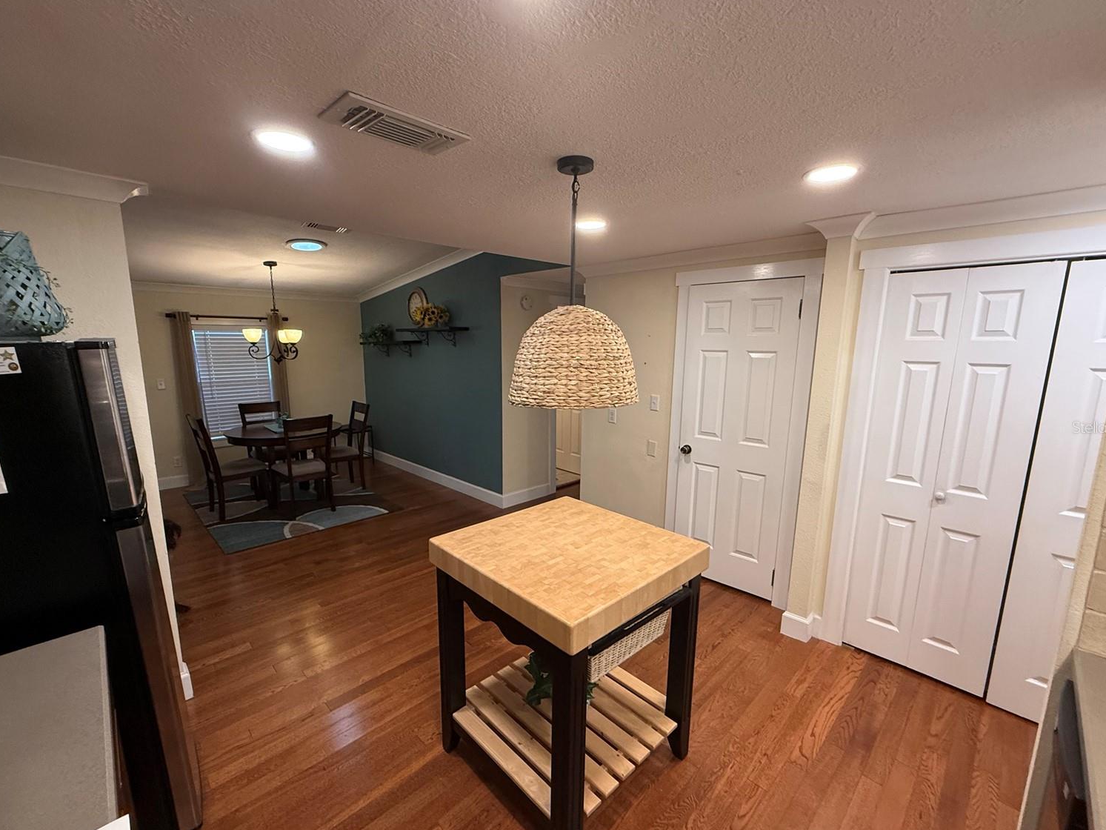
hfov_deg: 98.2
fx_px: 479
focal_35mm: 15
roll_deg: -0.1
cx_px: 550
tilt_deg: -9.2
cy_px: 427
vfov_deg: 81.7
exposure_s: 1/120
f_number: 2.2
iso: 320
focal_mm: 2.22
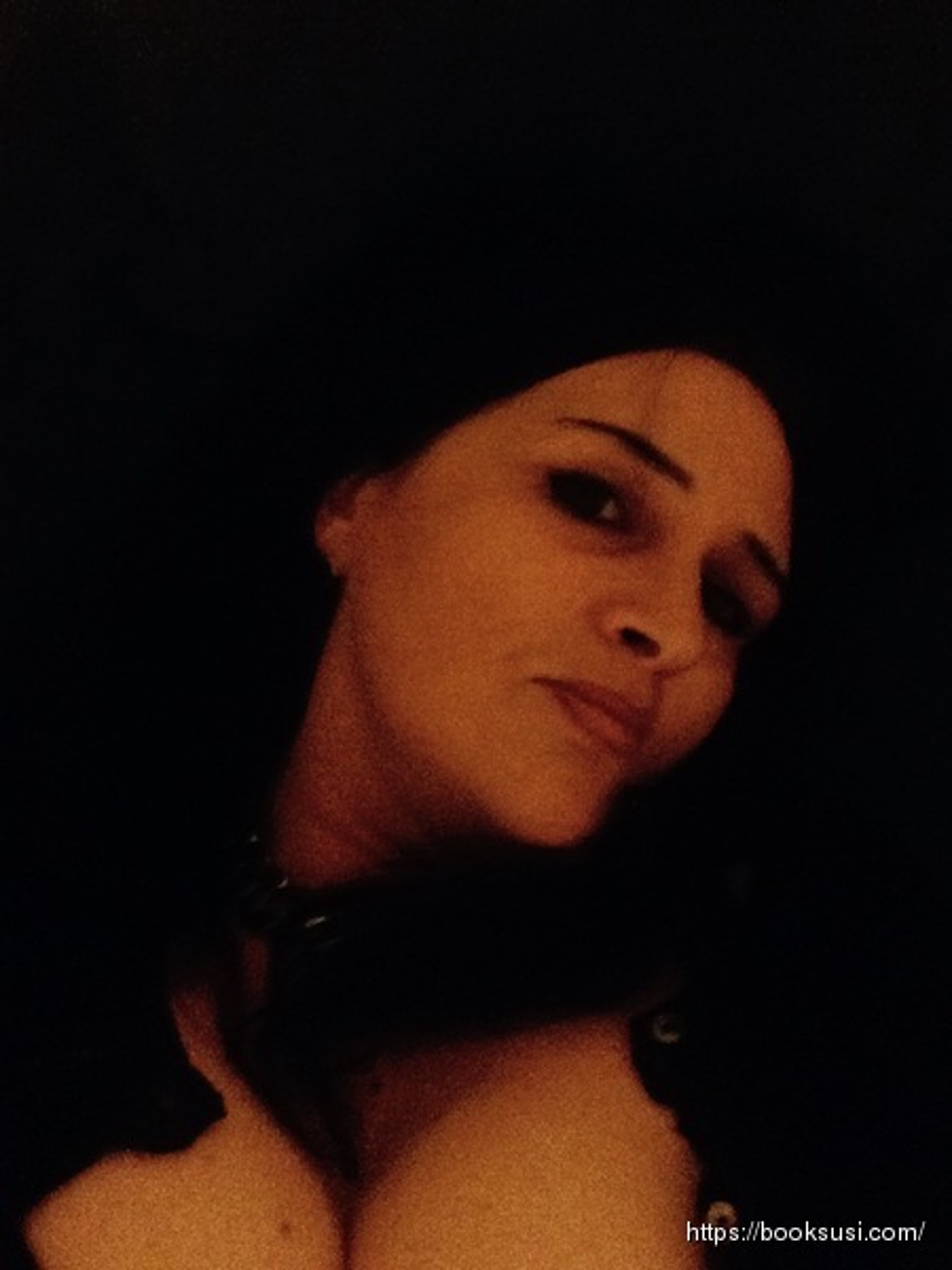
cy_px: 635
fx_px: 1283
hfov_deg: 40.7
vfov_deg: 52.6
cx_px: 476
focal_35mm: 35
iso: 1000
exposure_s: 1/15
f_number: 2.4
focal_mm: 2.18
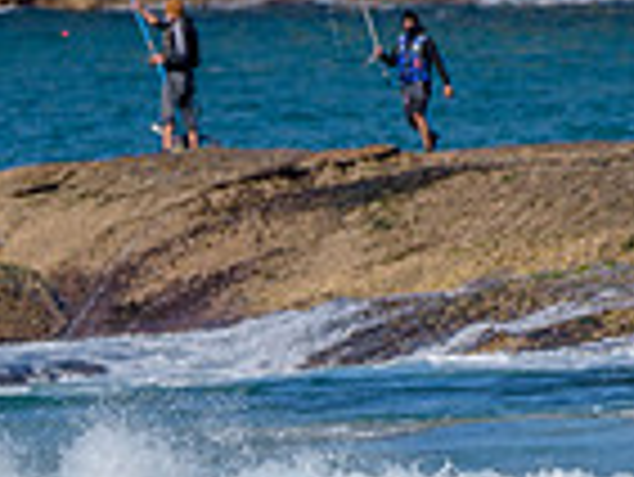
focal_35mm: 1973
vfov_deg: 0.8
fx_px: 36167
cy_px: 578
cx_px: -4
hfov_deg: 1.0
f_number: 5.6
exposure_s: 1/2000
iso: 125
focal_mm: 500
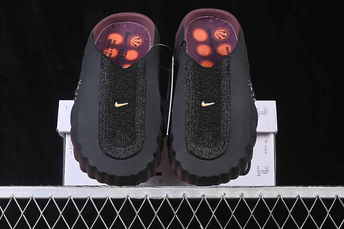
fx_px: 717
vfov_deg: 18.2
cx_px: 172
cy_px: 114
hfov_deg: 27.0
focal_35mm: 75
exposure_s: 1/60
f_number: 6.3
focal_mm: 50
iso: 160
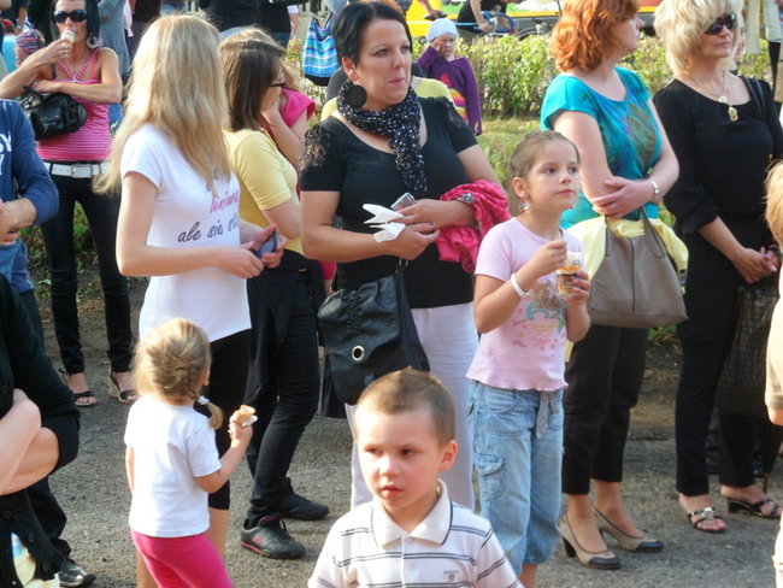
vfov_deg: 17.6
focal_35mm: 84
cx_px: 392
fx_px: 1901
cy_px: 294
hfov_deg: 23.3
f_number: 5.1
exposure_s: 1/60
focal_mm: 14
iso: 160
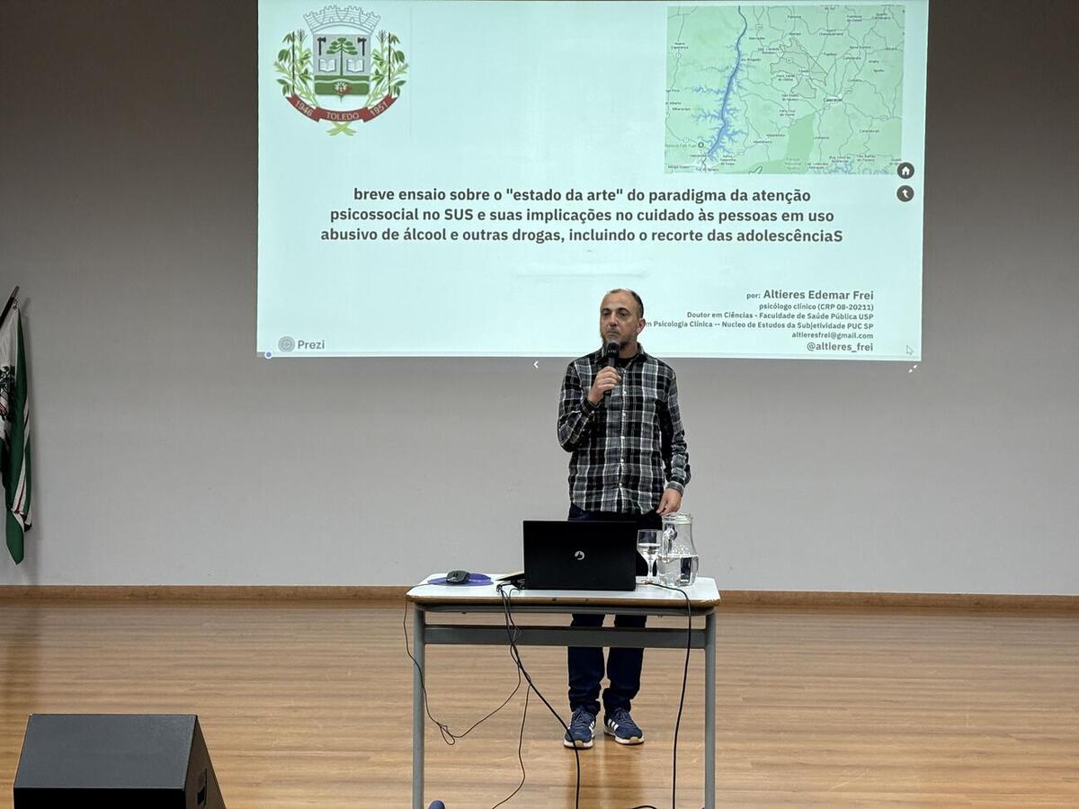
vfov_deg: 28.0
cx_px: 540
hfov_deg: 36.8
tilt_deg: -0.5
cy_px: 404
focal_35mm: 52
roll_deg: +0.0
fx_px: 1621
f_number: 1.6
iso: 125
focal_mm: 5.96
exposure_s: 1/60
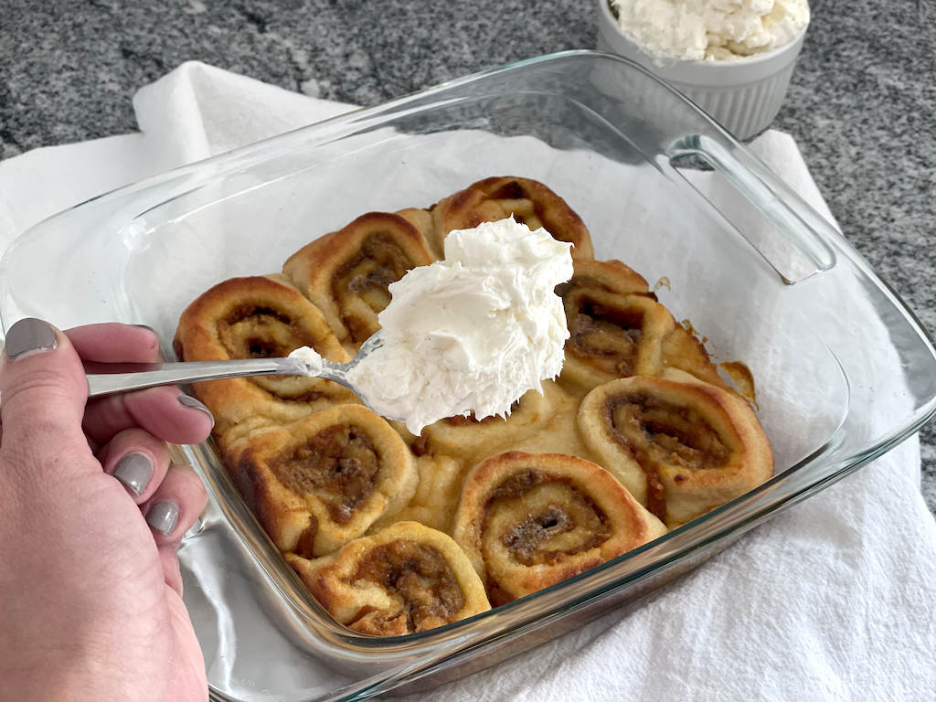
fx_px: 1406
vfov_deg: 28.0
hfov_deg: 36.8
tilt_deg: -46.5
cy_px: 351
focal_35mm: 52
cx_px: 468
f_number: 2
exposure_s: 1/122
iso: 100
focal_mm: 6
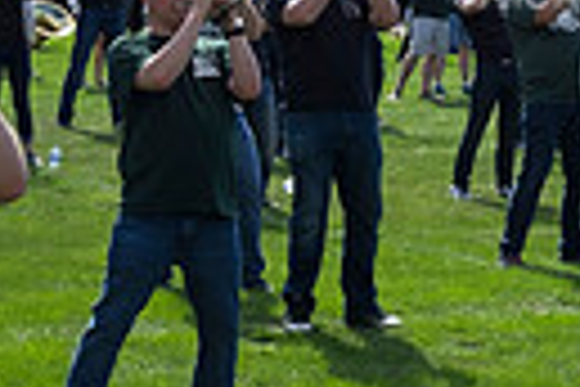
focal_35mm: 185
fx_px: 2980
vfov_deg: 7.3
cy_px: -205
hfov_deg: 11.0
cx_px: 638
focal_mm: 27
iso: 200
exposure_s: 1/400
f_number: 7.1
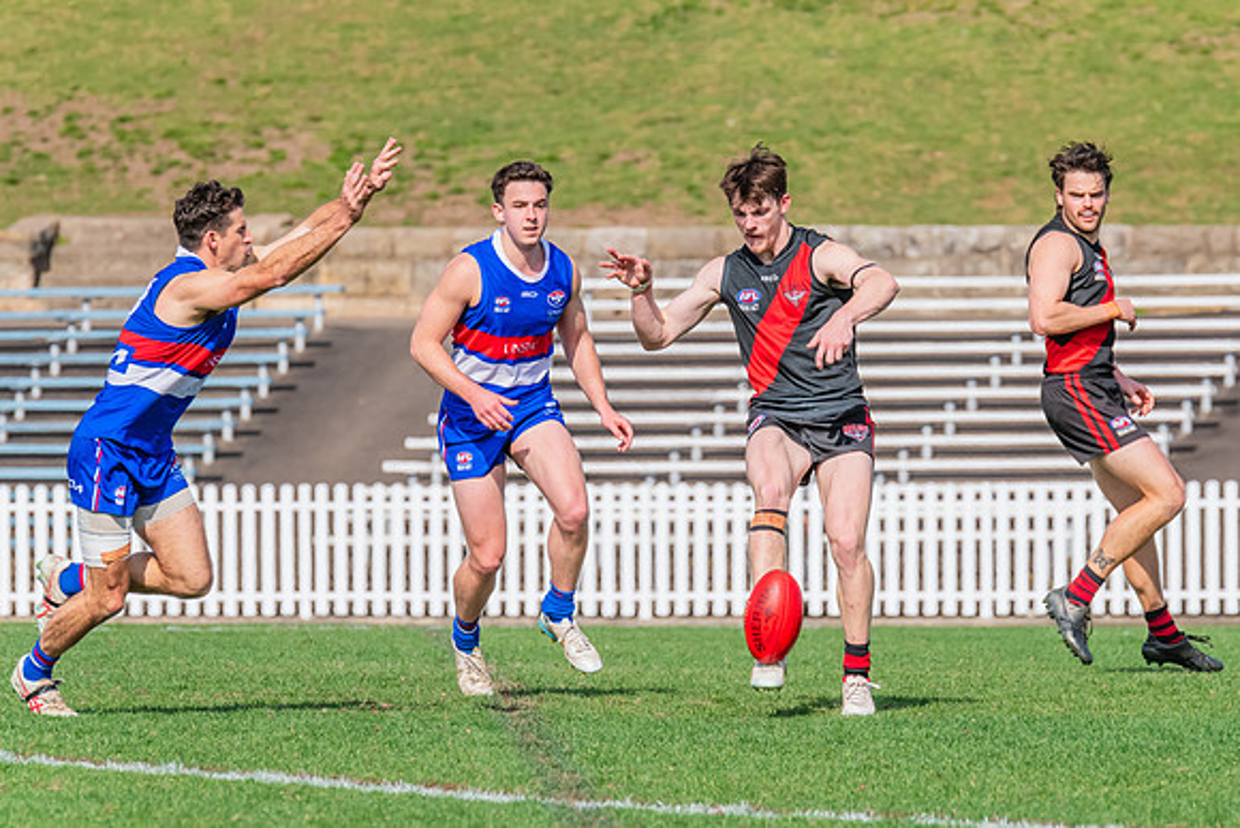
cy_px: 313
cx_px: 732
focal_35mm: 531
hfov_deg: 3.9
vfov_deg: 2.6
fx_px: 18284
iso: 800
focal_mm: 420
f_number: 13
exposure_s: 1/1250
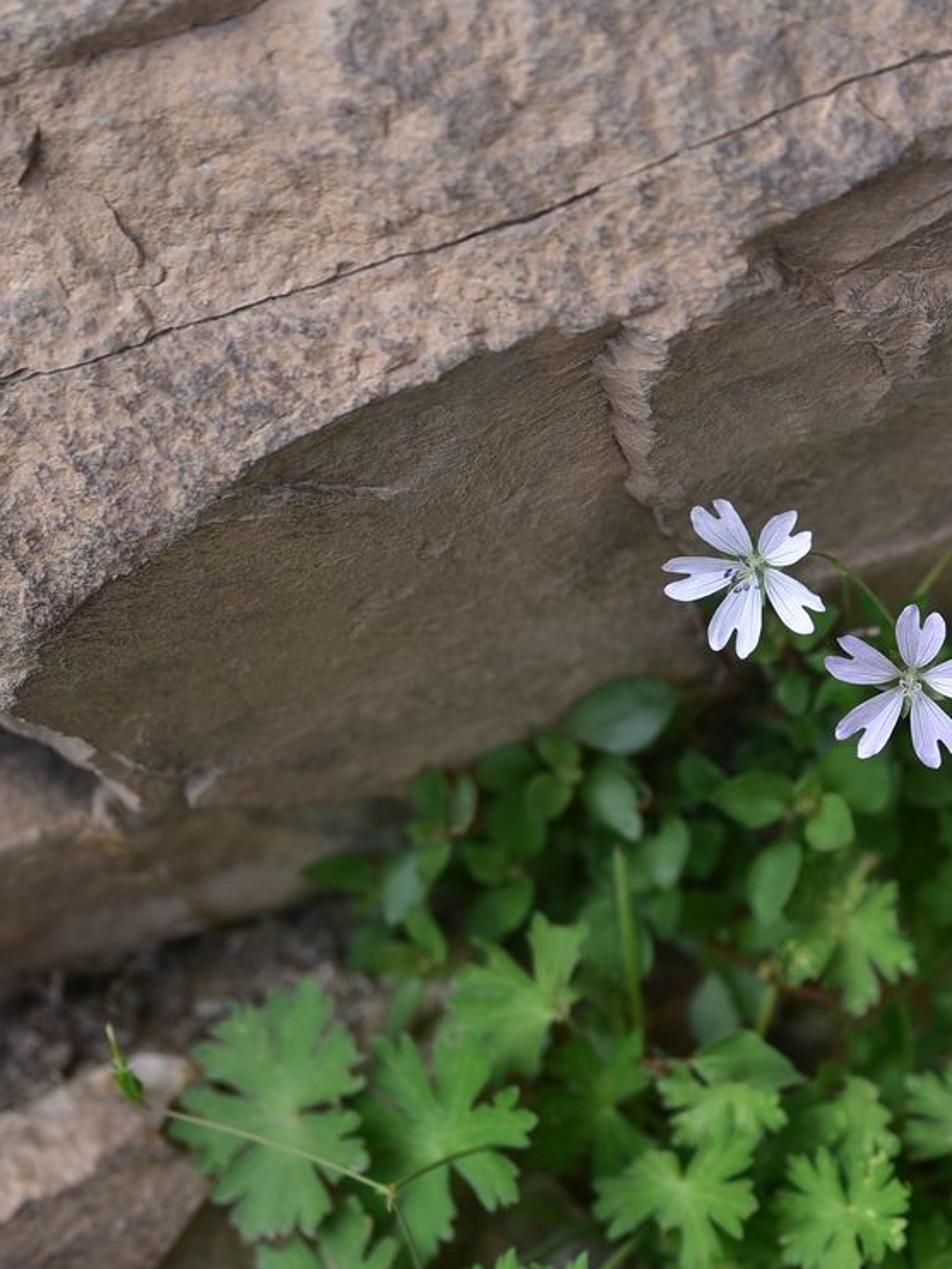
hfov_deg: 26.3
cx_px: 815
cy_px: 684
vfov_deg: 35.5
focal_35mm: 54
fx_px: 1980
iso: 160
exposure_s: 1/125
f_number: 5
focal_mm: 32
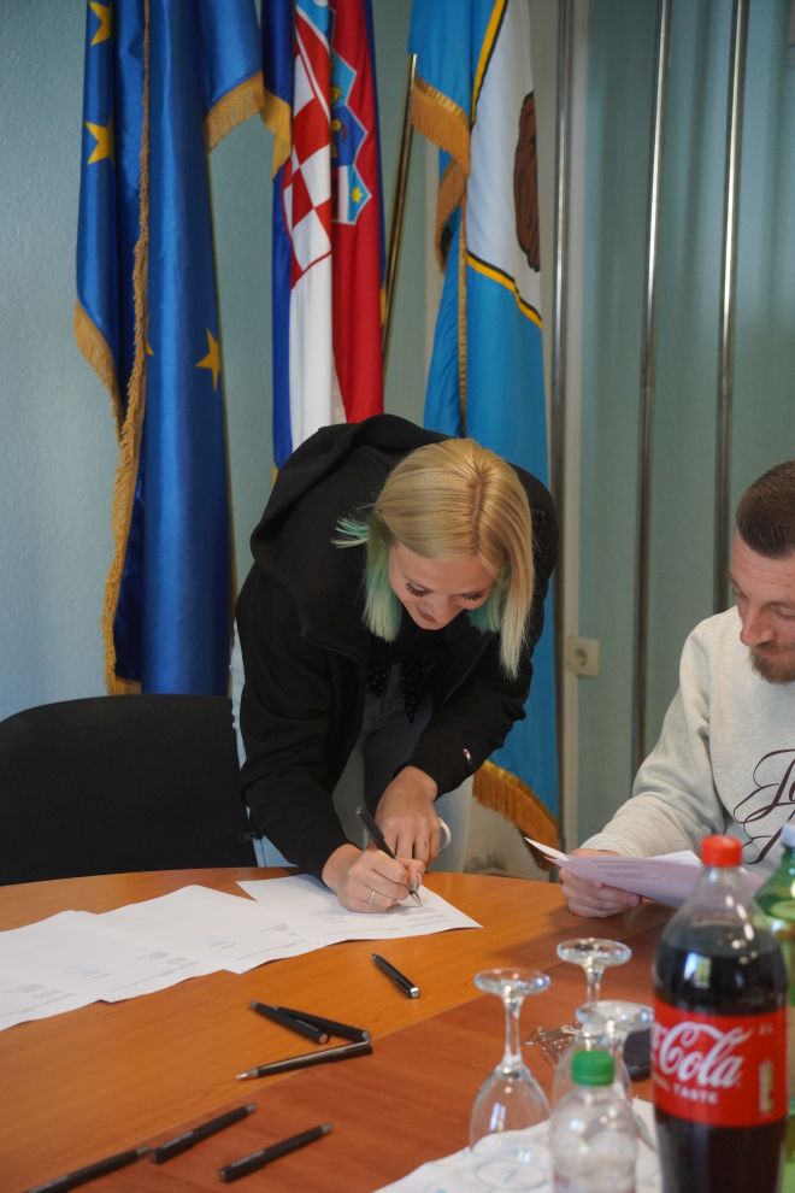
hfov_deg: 18.2
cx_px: 398
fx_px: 2484
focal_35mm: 75
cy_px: 596
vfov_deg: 27.0
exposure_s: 1/200
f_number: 3.5
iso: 1600
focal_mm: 50
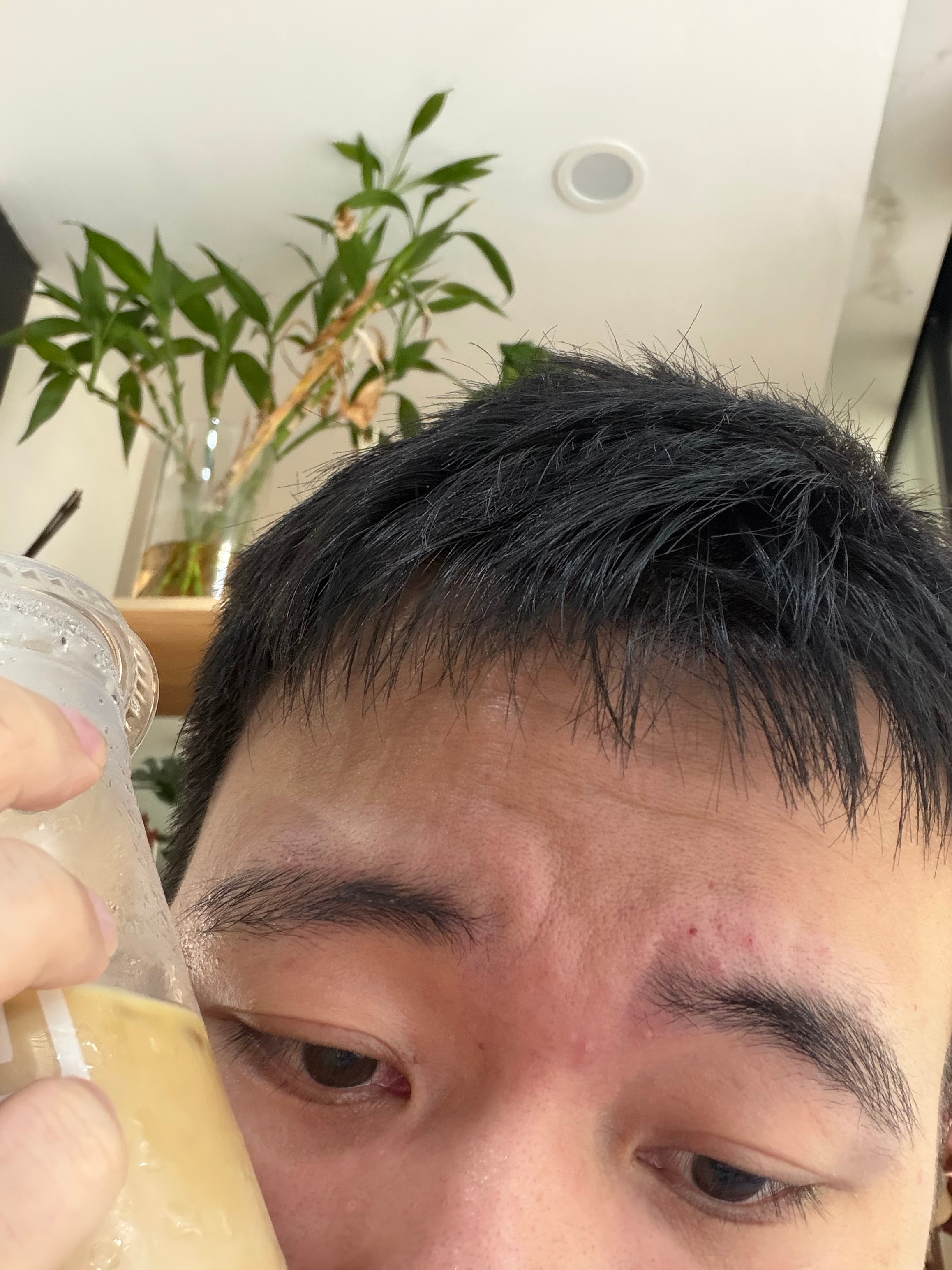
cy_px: 635
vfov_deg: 60.0
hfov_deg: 46.8
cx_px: 476
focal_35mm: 30
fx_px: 1100
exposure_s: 1/54
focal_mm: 2.71
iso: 320
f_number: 1.9
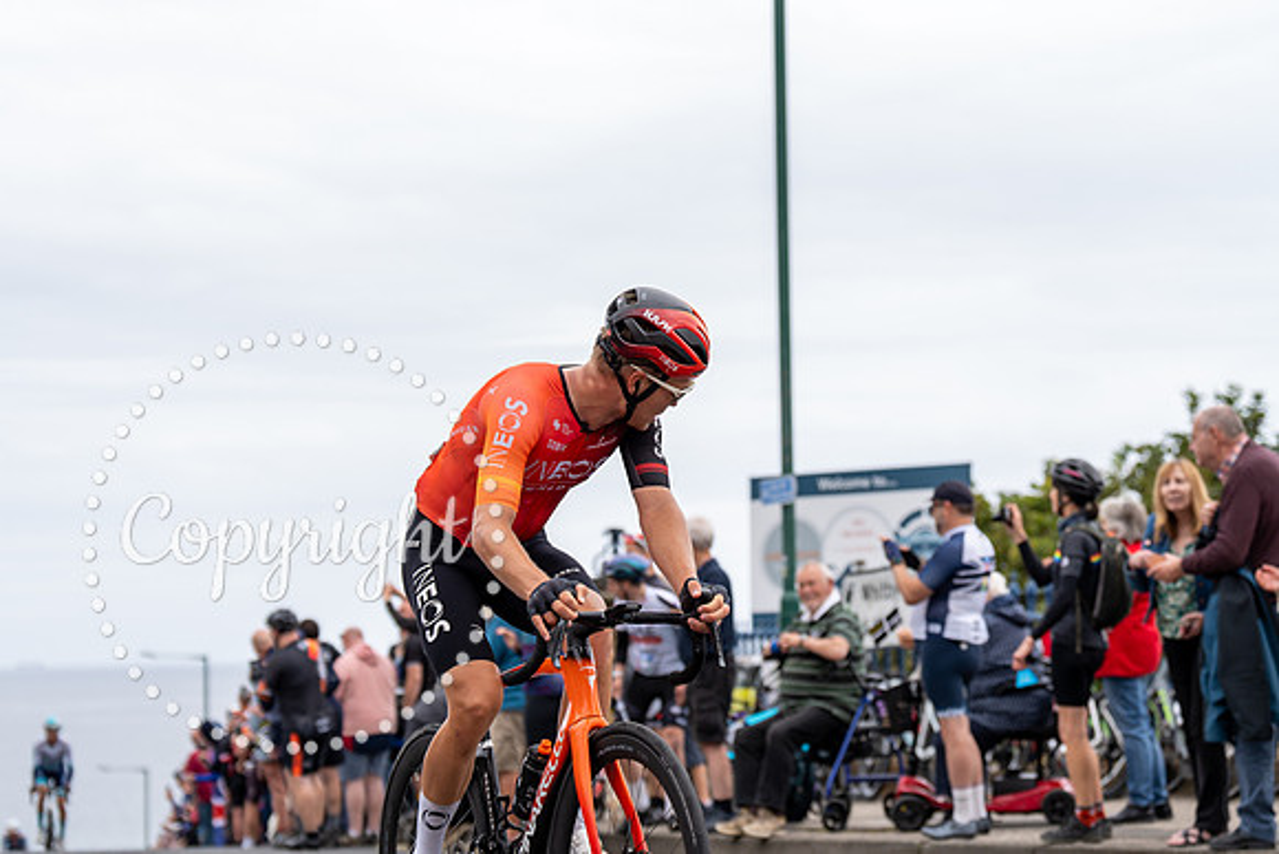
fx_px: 2807
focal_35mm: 79
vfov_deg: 17.3
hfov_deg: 25.7
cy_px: 427
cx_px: 640
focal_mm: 79
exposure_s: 1/1000
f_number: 3.5
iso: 320
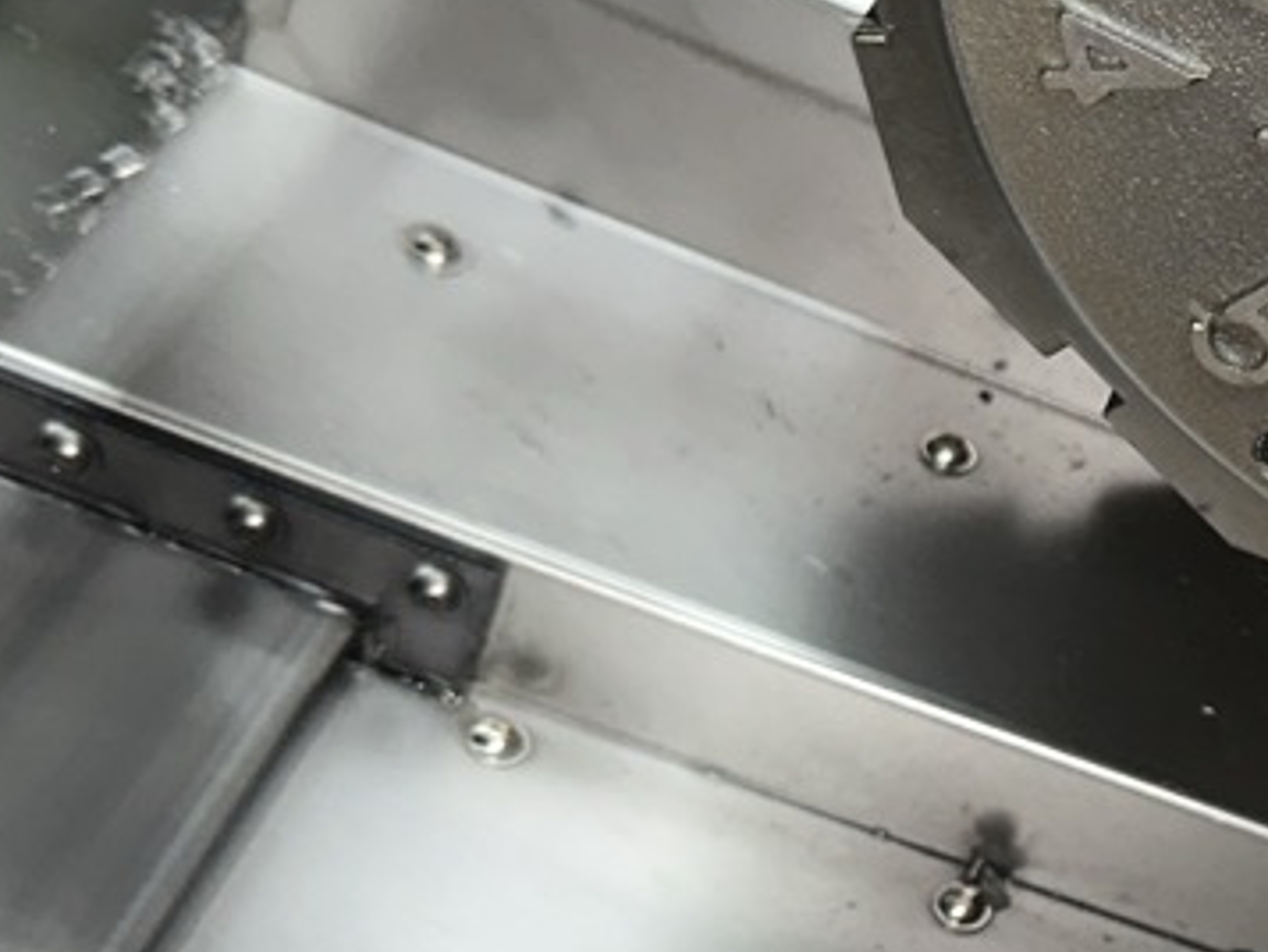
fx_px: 3151
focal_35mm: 86
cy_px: 352
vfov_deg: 17.2
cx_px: 1879
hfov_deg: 19.8
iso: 125
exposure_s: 1/4
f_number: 1.78
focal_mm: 6.86
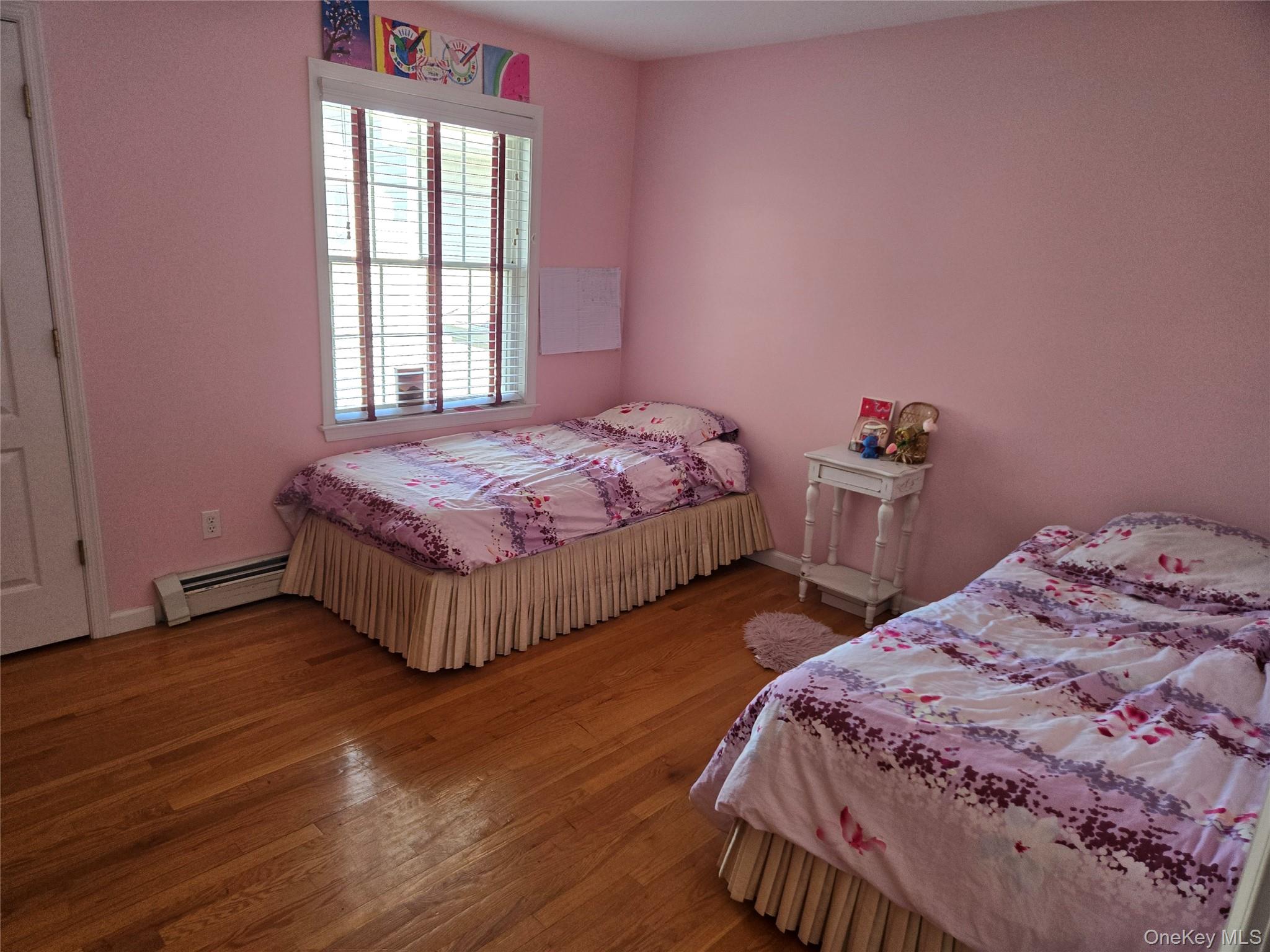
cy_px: 476
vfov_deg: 58.9
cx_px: 635
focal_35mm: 23
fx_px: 844
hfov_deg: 73.9
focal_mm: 5.4
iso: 200
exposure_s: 1/120
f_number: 1.8
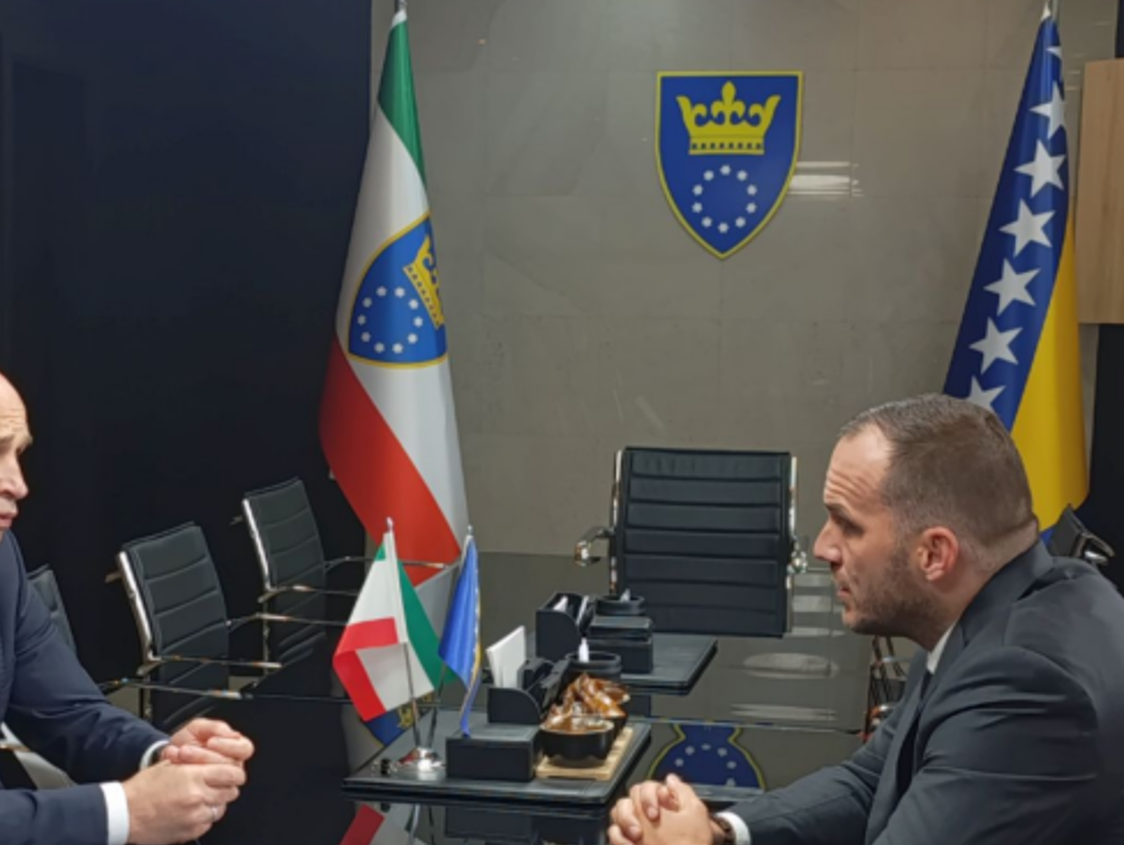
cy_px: 569
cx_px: 443
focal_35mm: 63
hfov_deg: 30.6
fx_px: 2047
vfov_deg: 23.2
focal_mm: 6.14
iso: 400
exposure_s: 1/100
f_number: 1.6
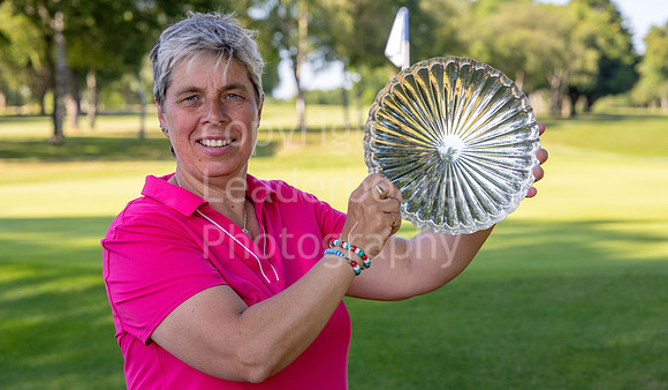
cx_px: 334
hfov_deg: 23.9
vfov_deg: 14.1
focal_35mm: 88
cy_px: 206
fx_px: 1577
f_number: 6.3
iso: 200
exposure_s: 1/250
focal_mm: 85
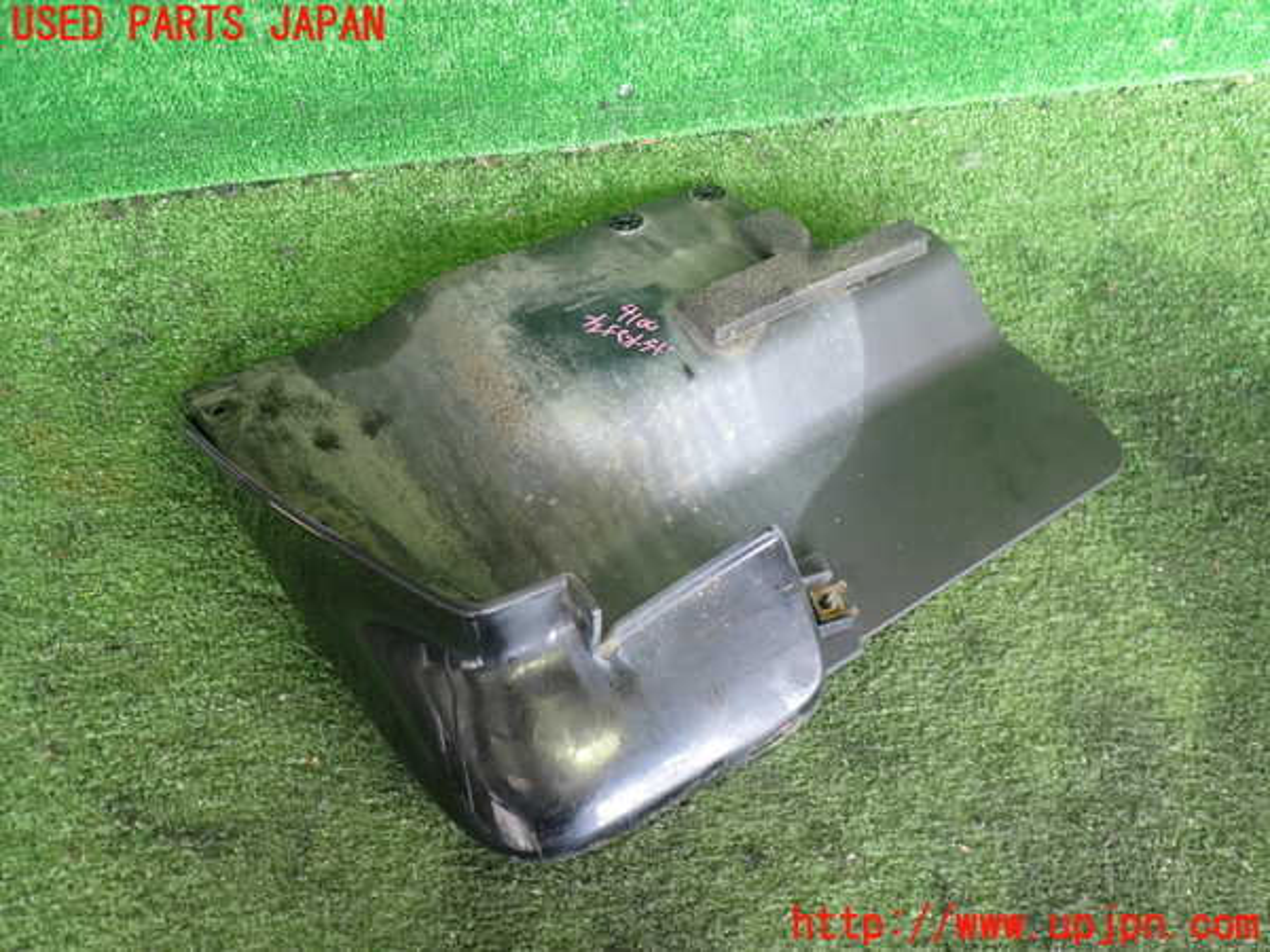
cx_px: 635
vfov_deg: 46.8
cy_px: 476
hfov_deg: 60.0
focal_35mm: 30
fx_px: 1101
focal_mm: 5.4
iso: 200
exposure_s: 1/40
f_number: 2.3
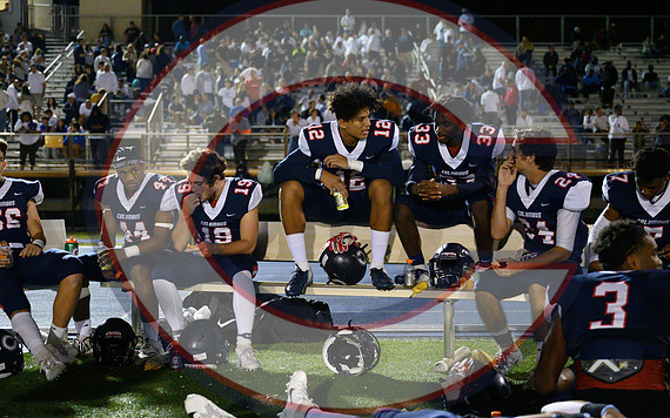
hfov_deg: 36.3
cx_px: 340
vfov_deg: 23.1
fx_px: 1022
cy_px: 203
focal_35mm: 56
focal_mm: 54
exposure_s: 1/3200
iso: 22800
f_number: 2.8
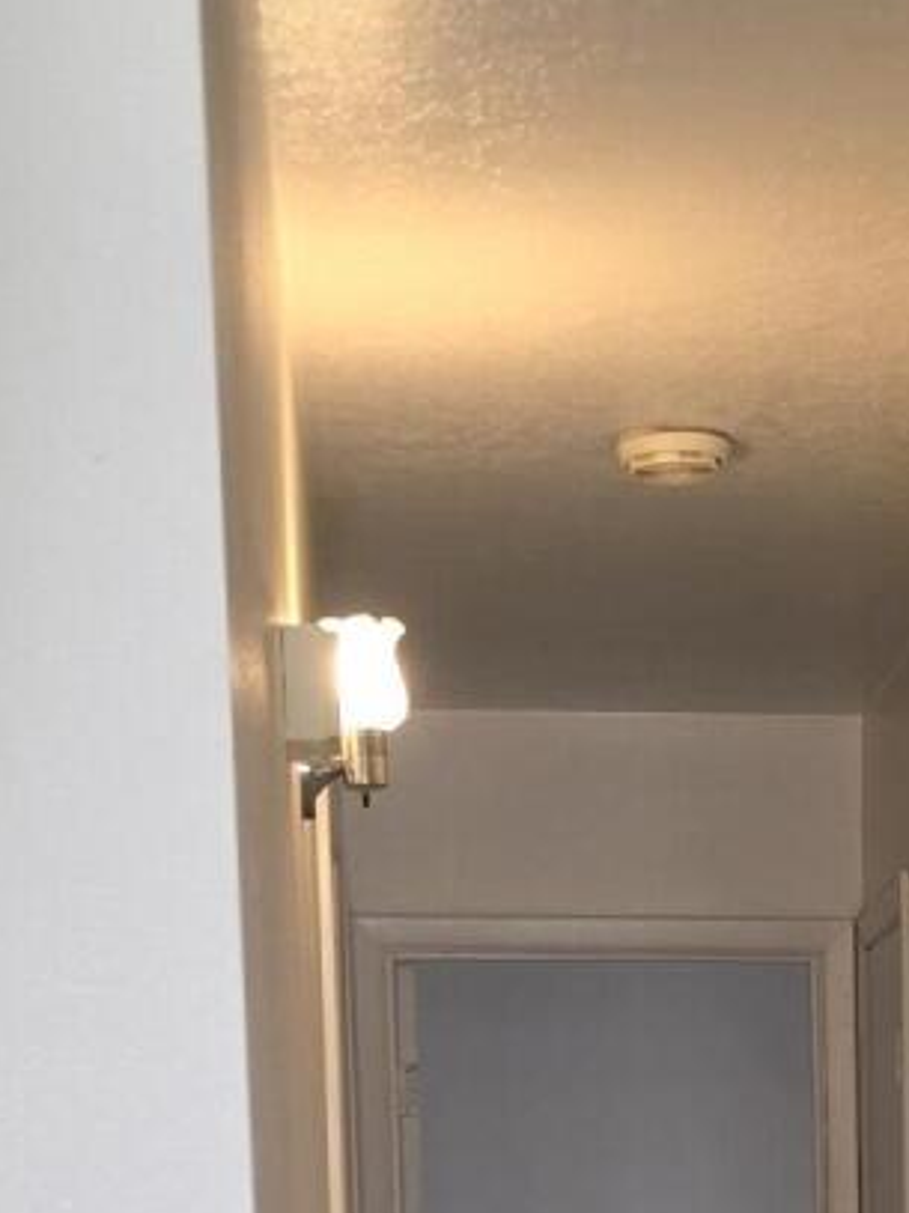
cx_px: 924
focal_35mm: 113
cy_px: 2095
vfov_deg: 15.3
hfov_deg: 12.9
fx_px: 3959
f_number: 1.4
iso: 64
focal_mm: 6.5
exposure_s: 1/120
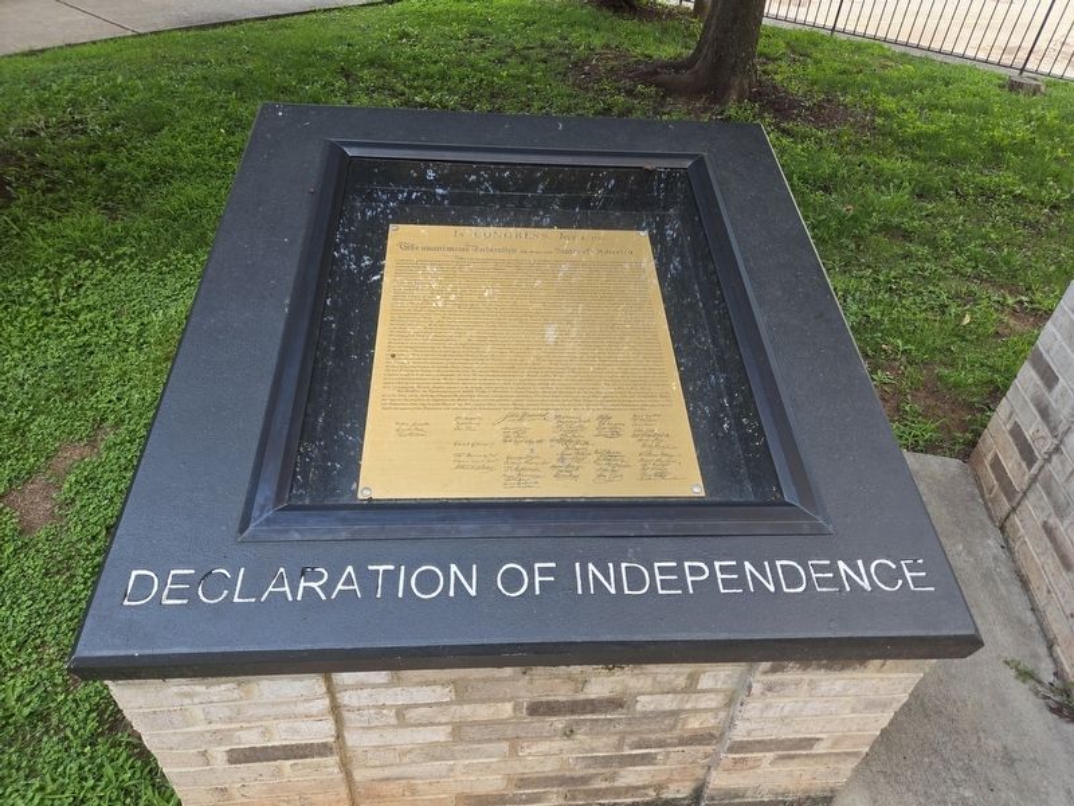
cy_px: 403
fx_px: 714
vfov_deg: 58.9
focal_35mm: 23
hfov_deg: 73.9
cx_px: 537
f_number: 1.8
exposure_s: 1/180
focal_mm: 5.4
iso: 32
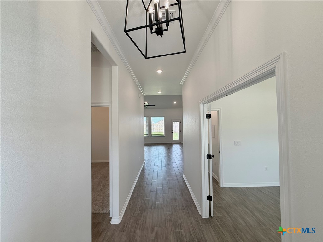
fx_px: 131
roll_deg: +0.7
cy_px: 121
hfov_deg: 102.1
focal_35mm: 14
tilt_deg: +1.3
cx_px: 162
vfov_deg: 85.7
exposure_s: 1/120
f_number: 2.2
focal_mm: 2.22
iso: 64
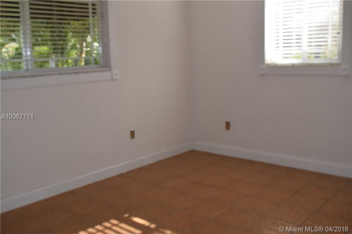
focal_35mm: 38
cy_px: 117
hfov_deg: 51.3
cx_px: 176
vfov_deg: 35.5
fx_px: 367
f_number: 5.6
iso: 220
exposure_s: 1/125
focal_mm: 25
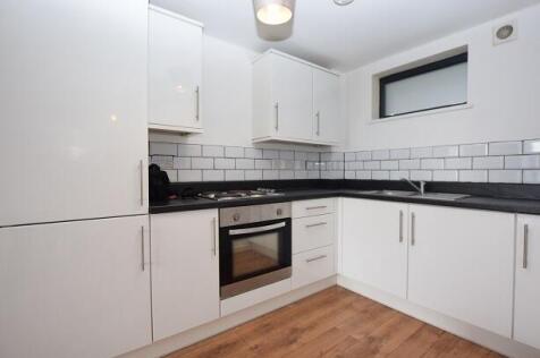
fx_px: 247
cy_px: 179
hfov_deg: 95.1
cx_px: 270
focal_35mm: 16
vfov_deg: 71.9
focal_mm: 11
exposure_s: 1/80
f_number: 4.5
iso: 400
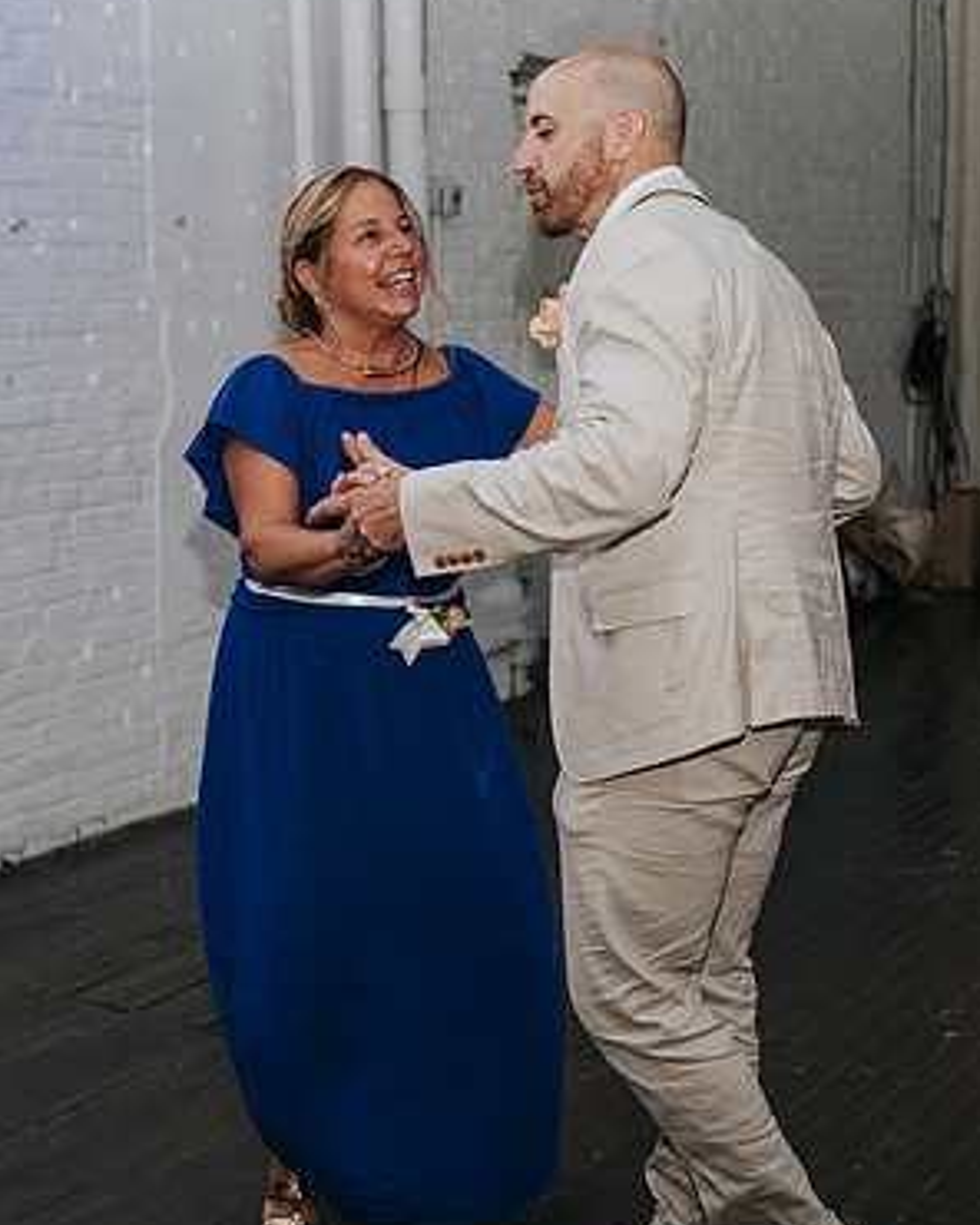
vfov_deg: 31.4
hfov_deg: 25.3
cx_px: 328
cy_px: 589
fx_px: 2175
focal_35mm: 60
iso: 1000
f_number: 2.8
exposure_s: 1/200
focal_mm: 35
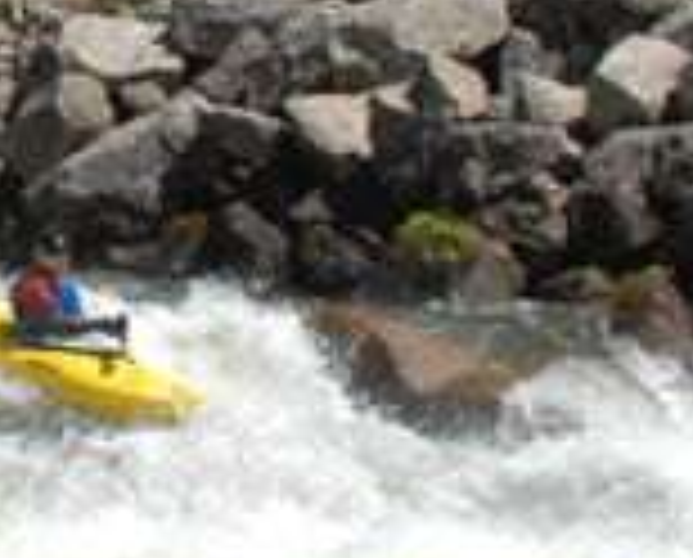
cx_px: -297
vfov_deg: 10.5
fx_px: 3002
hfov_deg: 12.6
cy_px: -47
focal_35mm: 146
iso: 200
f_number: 6.3
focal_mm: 20
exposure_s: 1/500
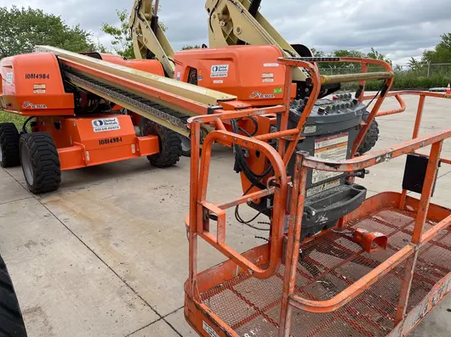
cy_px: 166
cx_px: 220
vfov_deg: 51.3
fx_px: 352
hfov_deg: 65.3
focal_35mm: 27
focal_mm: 5.1
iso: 50
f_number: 1.6
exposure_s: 1/1580
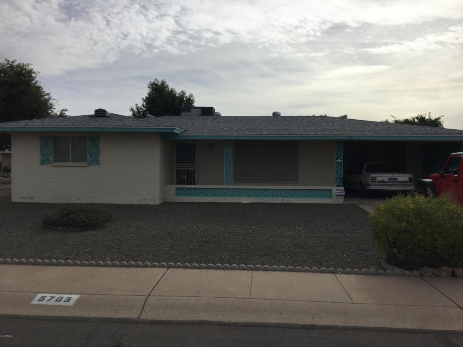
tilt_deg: -1.6
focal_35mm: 31
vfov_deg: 45.4
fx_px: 415
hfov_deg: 58.4
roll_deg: +1.2
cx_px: 232
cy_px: 174
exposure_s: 1/4082
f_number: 2.4
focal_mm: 3.3
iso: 25
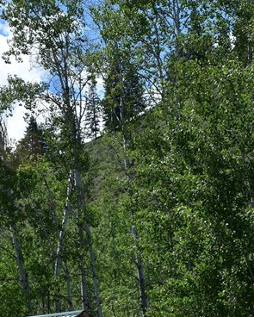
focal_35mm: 83
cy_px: 269
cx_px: 72
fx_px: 779
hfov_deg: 18.4
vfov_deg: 22.6
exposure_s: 1/160
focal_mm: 20
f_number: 11
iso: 100
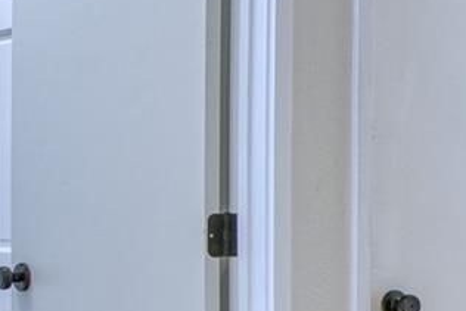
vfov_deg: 16.8
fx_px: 1049
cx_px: 743
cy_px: 223
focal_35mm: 81
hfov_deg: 20.5
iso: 500
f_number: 5.6
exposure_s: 1/13
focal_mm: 16
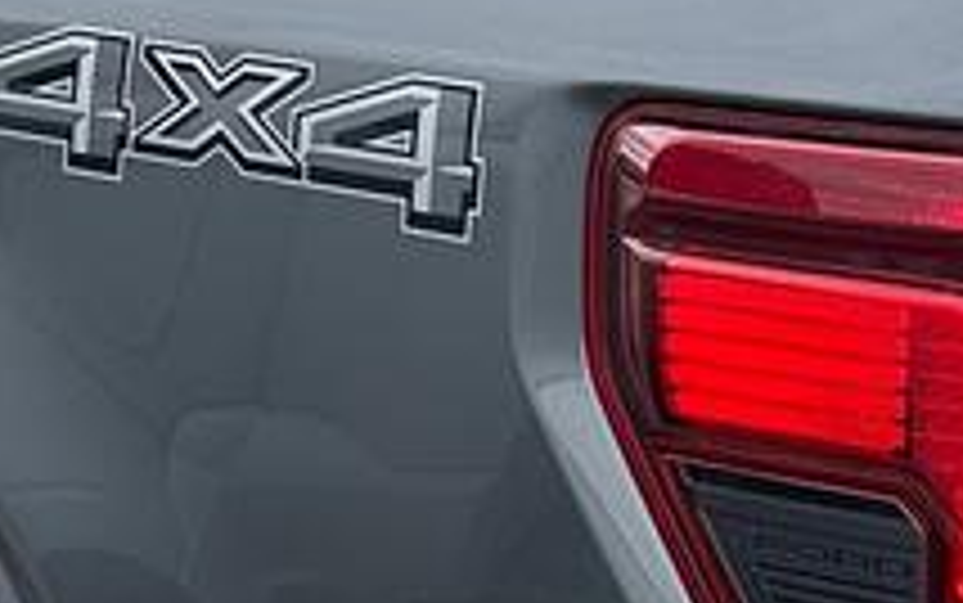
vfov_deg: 8.6
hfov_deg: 13.7
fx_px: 3991
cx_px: 356
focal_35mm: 152
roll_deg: -0.5
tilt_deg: -13.2
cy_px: 369
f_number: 1.78
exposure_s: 1/1241
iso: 80
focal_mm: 6.86
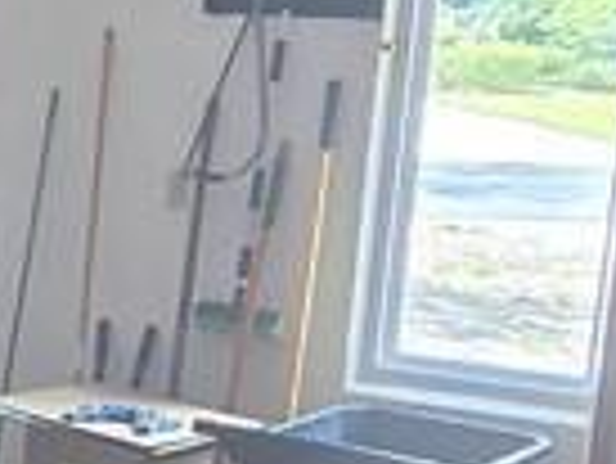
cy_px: 405
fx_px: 1728
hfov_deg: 16.9
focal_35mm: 97
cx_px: -472
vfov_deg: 15.1
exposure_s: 1/60
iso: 320
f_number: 2.2
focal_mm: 2.2
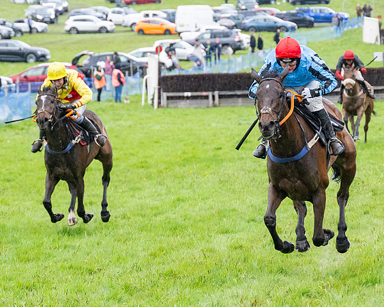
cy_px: 118
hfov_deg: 9.4
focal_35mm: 206
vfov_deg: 7.5
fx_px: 2336
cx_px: 242
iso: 1000
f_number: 4
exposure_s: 1/1000
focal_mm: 98
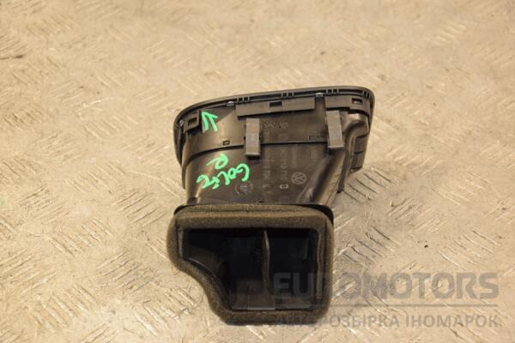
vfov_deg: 15.7
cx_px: 258
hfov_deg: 23.4
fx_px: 1244
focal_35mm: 87
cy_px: 172
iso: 800
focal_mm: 58
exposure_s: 1/100
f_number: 5
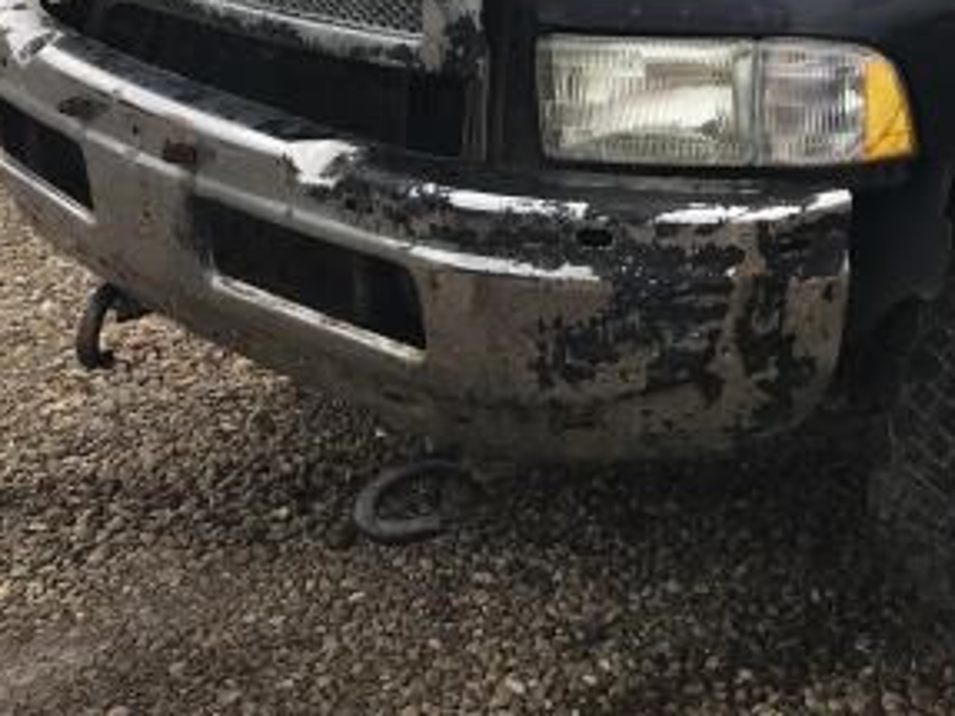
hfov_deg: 22.6
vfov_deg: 18.2
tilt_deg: -9.5
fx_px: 2151
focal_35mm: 78
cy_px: -57
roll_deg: -0.2
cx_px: 1205
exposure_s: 1/2037
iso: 20
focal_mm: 3.99
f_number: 1.8
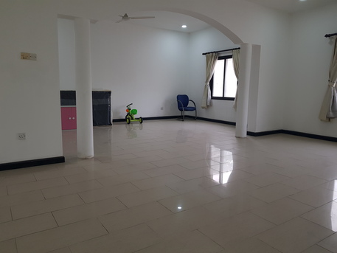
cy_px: 126
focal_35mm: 26
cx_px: 168
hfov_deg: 67.3
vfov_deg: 53.1
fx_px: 253
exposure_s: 1/50
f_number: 1.7
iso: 64
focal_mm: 4.2
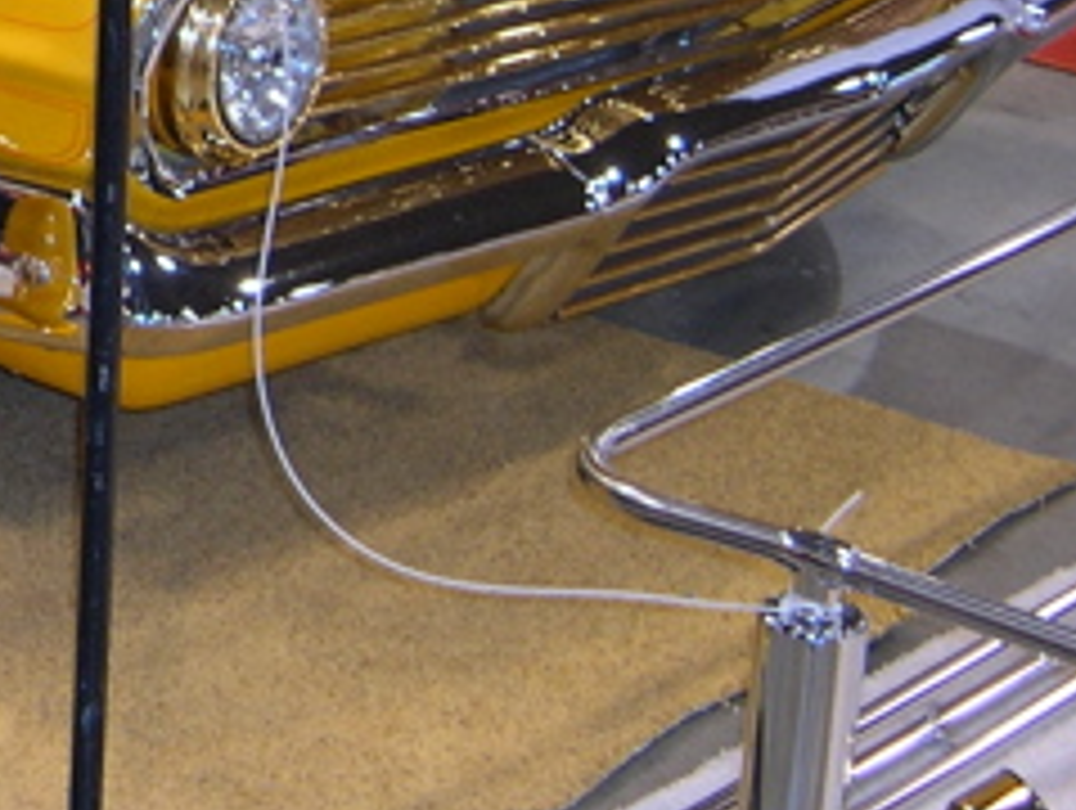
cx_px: -581
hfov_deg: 14.4
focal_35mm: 127
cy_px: -315
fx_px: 3954
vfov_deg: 11.3
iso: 100
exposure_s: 1/30
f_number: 2.8
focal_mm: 8
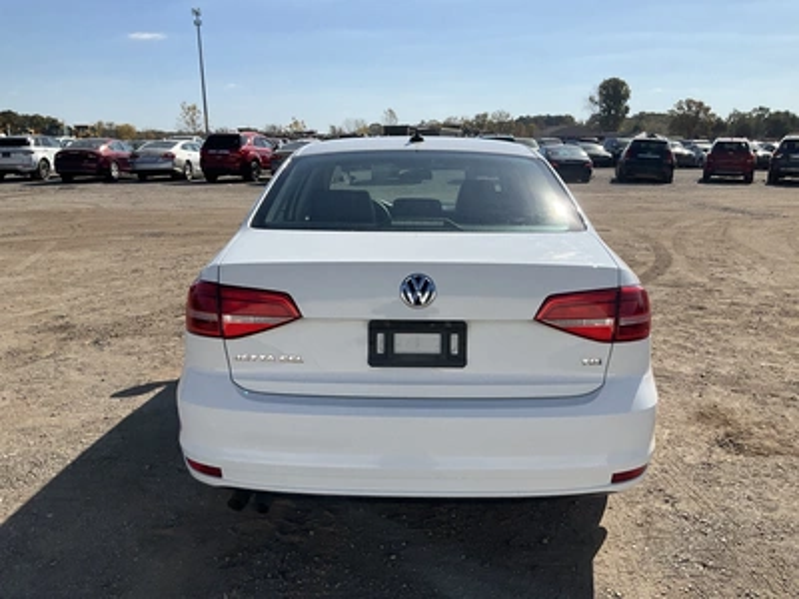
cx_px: 400
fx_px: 669
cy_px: 300
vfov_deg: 48.2
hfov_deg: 61.7
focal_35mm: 29
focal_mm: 3
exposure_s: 1/2959
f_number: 1.8
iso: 25
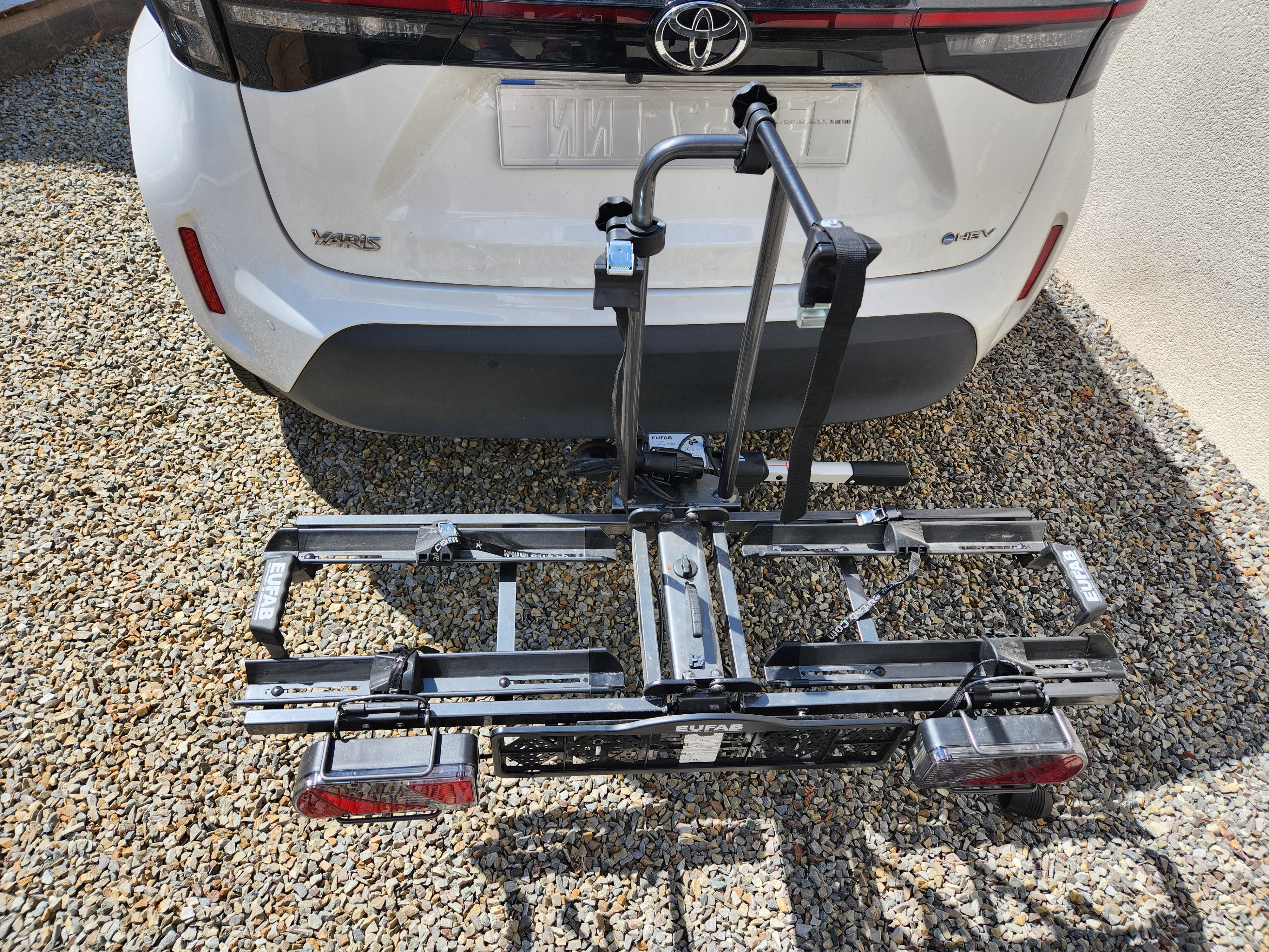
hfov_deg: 73.9
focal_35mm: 23
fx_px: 843
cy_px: 476
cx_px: 634
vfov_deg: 58.9
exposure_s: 1/854
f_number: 1.8
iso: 20
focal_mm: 5.4
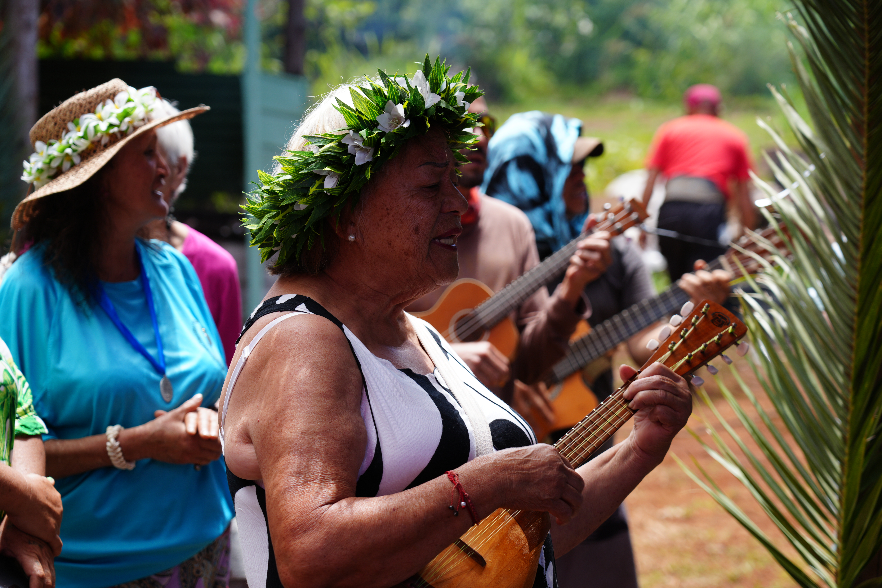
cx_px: 441
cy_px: 294
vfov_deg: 13.2
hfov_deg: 19.6
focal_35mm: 104
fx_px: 2548
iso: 100
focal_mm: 104
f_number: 5
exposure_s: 1/160
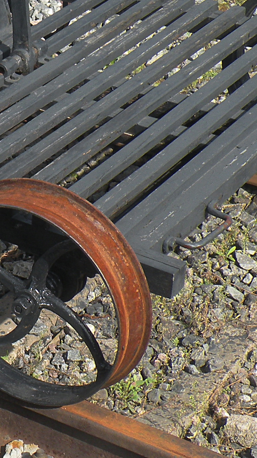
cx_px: -42
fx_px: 1466
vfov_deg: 17.7
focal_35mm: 121
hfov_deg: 9.9
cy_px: 165
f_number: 5.6
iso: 64
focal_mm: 7.4
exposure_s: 1/194
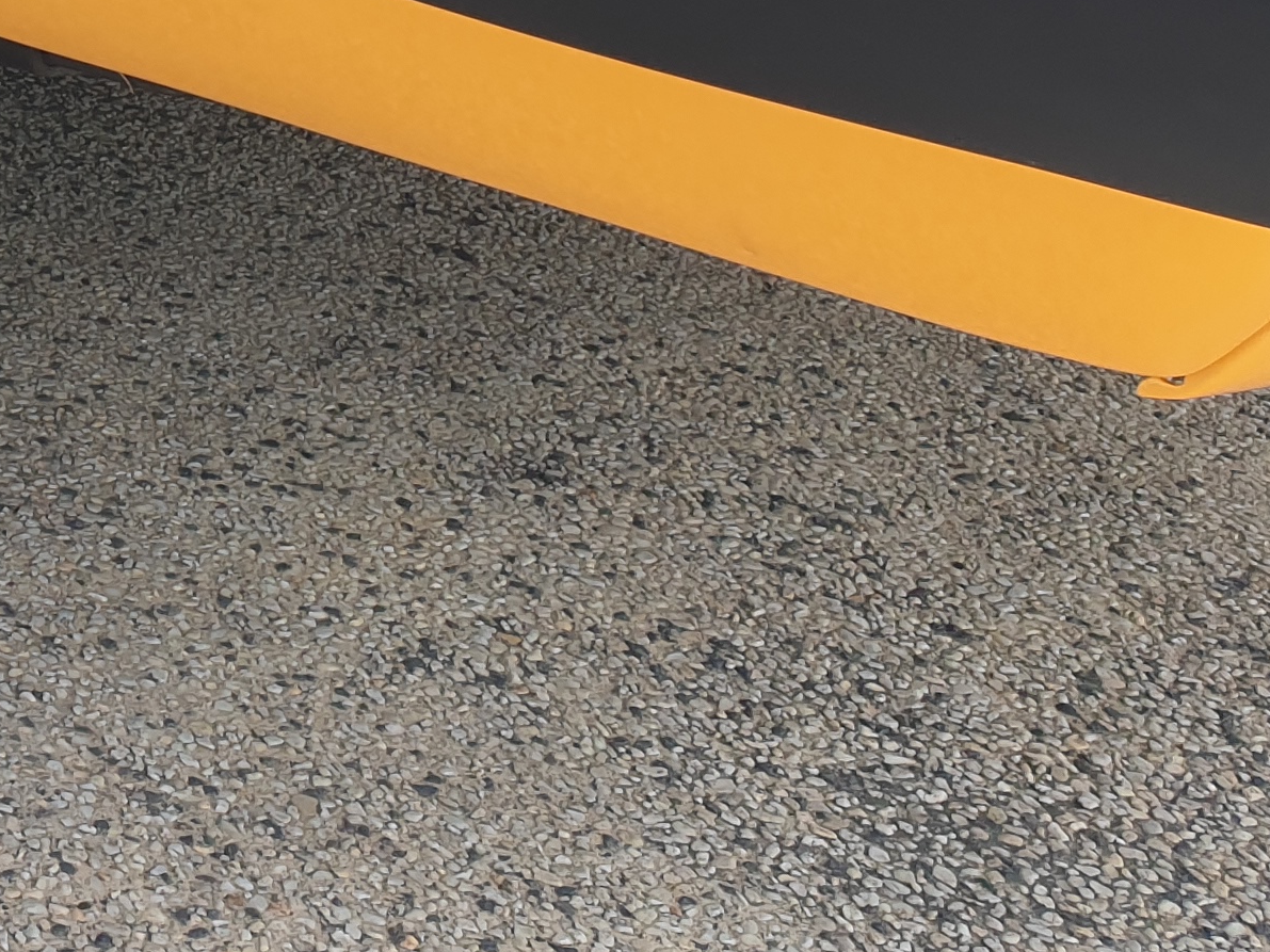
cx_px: -620
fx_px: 3228
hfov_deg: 19.5
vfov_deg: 15.3
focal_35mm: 88
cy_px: -528
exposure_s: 1/323
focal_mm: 4.3
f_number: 2.4
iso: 50
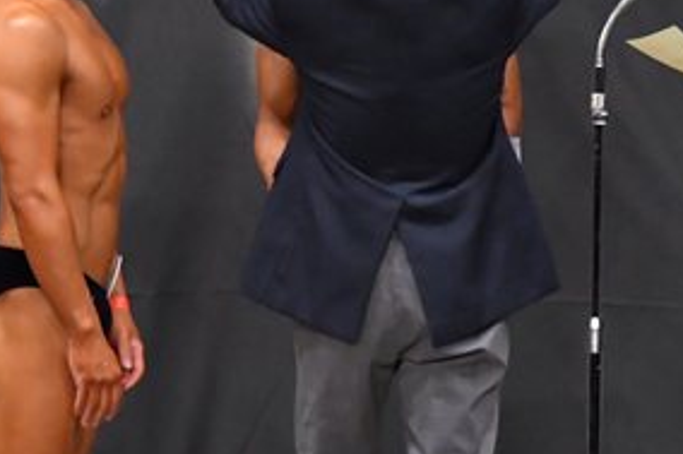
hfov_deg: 3.5
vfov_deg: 2.3
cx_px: 456
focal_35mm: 592
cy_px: 255
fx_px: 11225
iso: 5000
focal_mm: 145
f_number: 5.6
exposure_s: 1/400
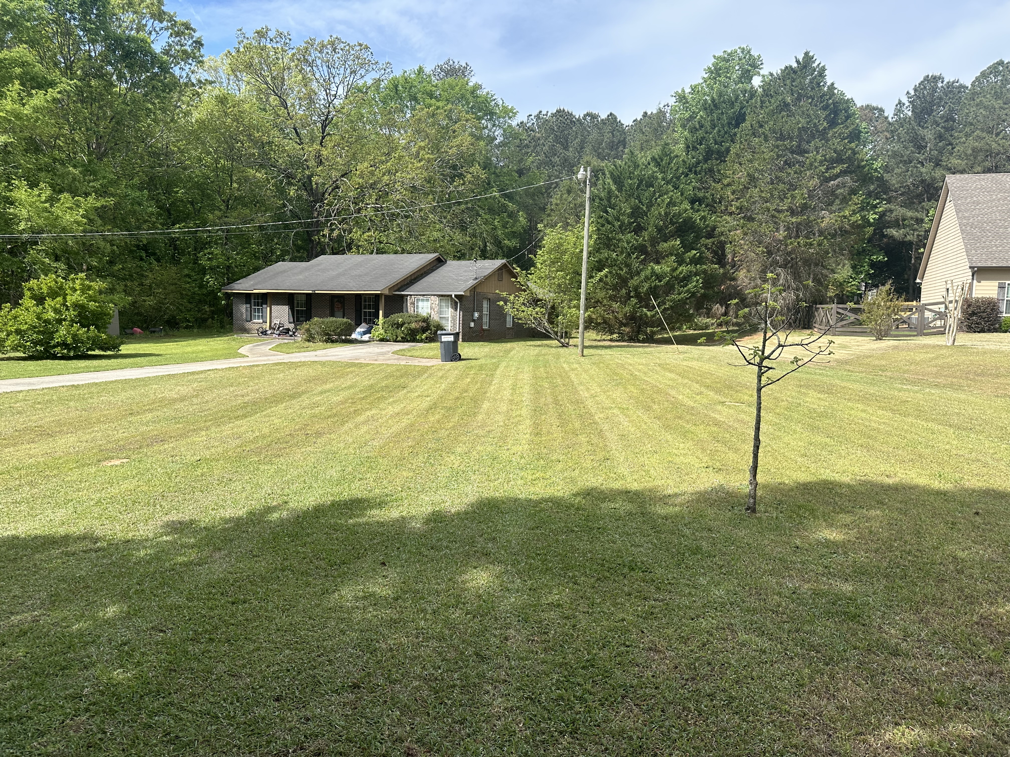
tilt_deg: -4.3
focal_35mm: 24
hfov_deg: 71.6
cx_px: 505
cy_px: 378
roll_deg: -1.5
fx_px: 700
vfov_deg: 56.8
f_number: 1.78
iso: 80
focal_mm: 6.86
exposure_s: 1/2252
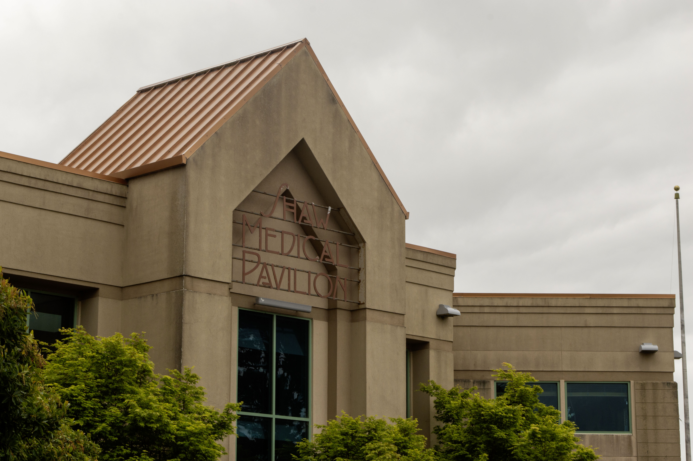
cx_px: 346
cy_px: 230
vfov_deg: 16.5
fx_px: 1587
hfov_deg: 24.6
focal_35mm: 82
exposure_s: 1/200
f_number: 14
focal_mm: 55
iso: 200
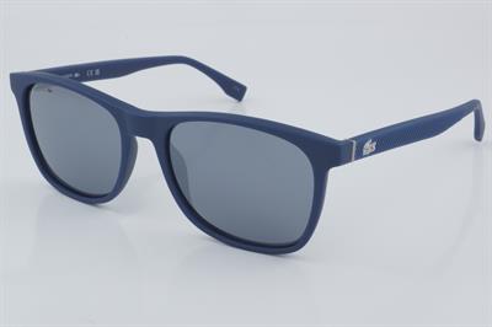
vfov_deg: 20.1
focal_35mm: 68
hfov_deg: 29.9
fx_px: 922
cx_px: 246
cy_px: 164
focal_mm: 45
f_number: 32
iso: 100
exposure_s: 1/4
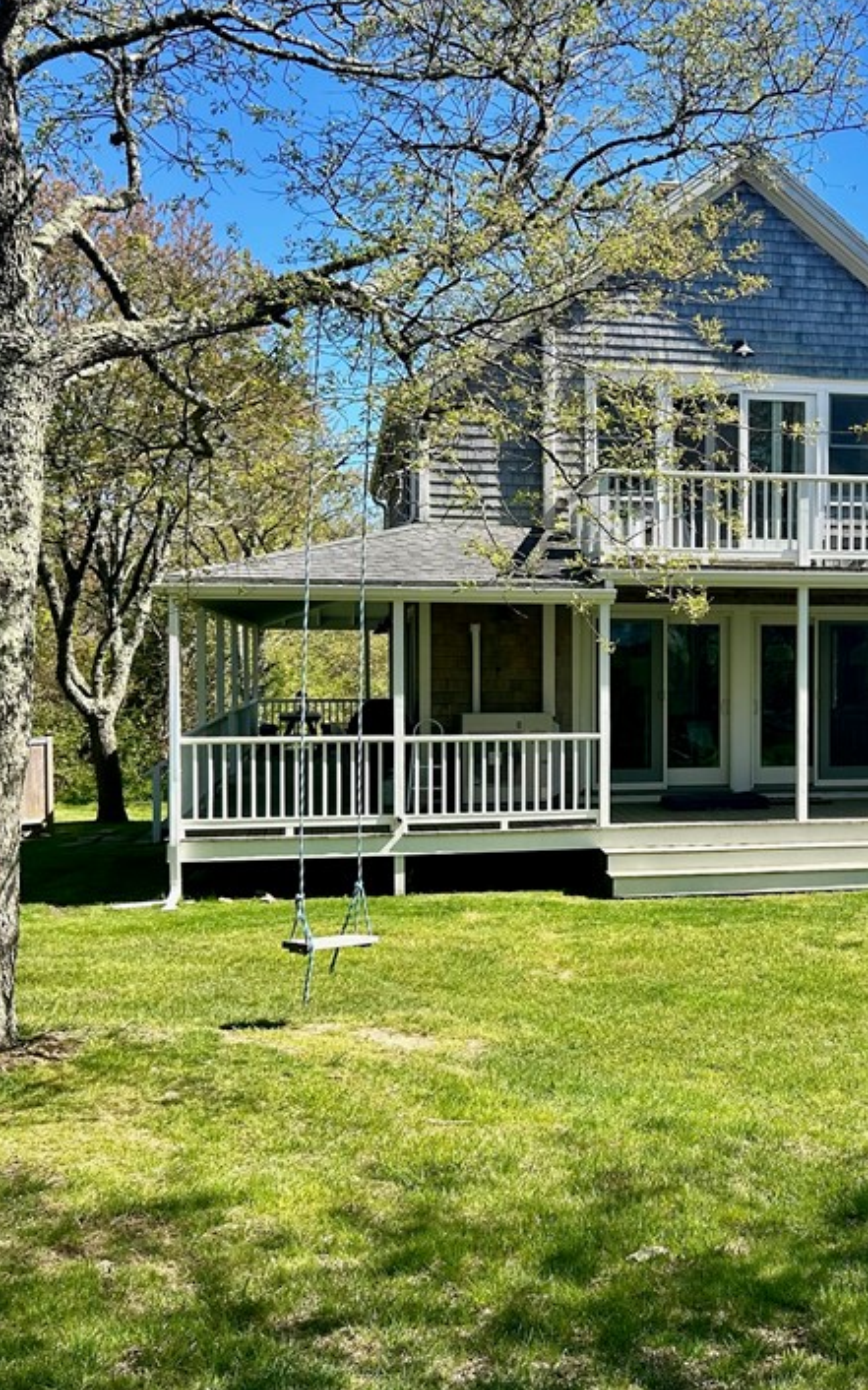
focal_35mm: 40
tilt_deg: -0.8
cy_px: 699
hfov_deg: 31.2
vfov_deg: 49.3
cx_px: 687
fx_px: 1515
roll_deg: -0.1
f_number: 1.5
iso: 50
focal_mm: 5.7
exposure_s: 1/2353
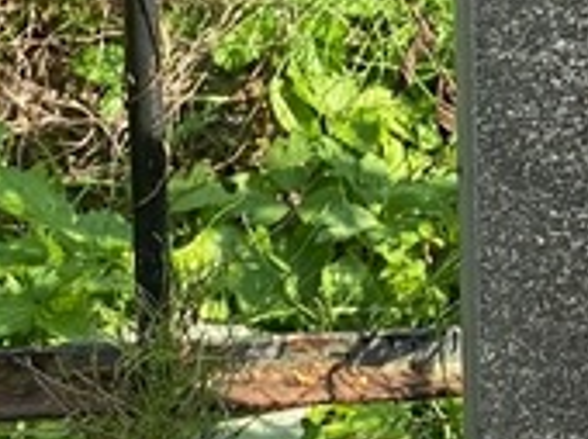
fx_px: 4156
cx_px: 955
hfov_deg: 7.9
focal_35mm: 245
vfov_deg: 6.0
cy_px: 366
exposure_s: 1/533
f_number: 2
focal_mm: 6
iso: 20
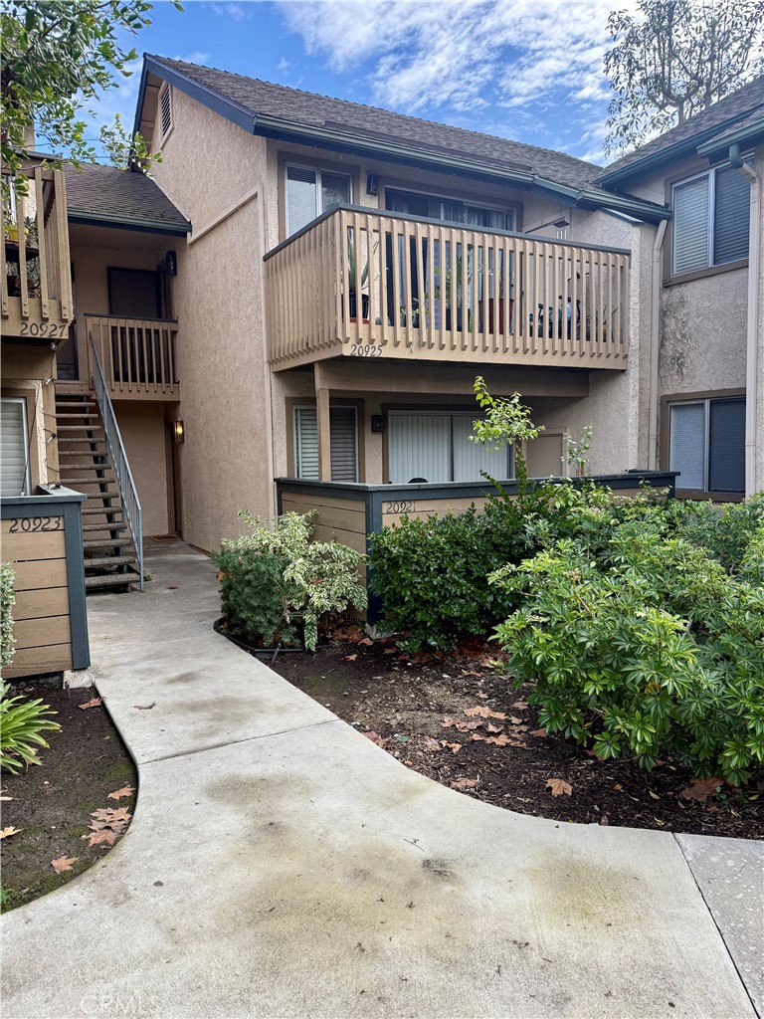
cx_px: 382
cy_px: 510
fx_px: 706
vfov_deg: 71.6
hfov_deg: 56.8
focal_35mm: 24
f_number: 1.78
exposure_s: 1/1018
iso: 100
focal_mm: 6.76
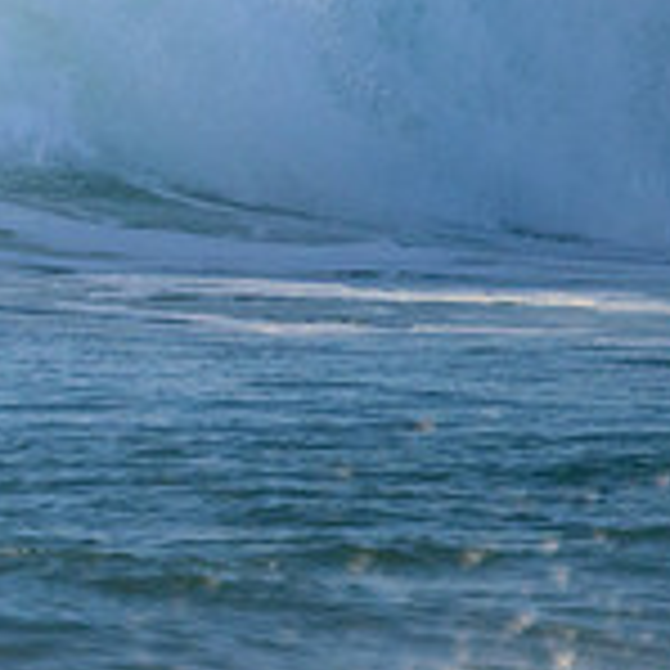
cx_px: -585
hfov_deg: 0.6
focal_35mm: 2725
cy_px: -47
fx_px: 59672
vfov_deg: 0.6
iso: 2000
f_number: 11
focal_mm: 800
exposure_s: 1/2000
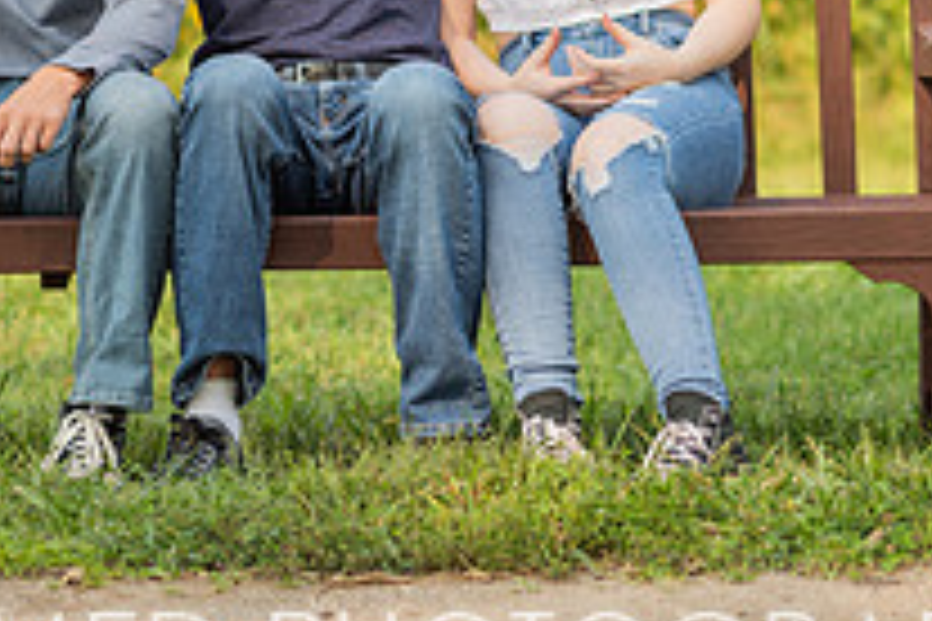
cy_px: -133
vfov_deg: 5.7
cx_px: 500
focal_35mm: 238
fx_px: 6161
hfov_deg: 8.7
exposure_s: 1/640
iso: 64
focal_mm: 85
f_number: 2.5
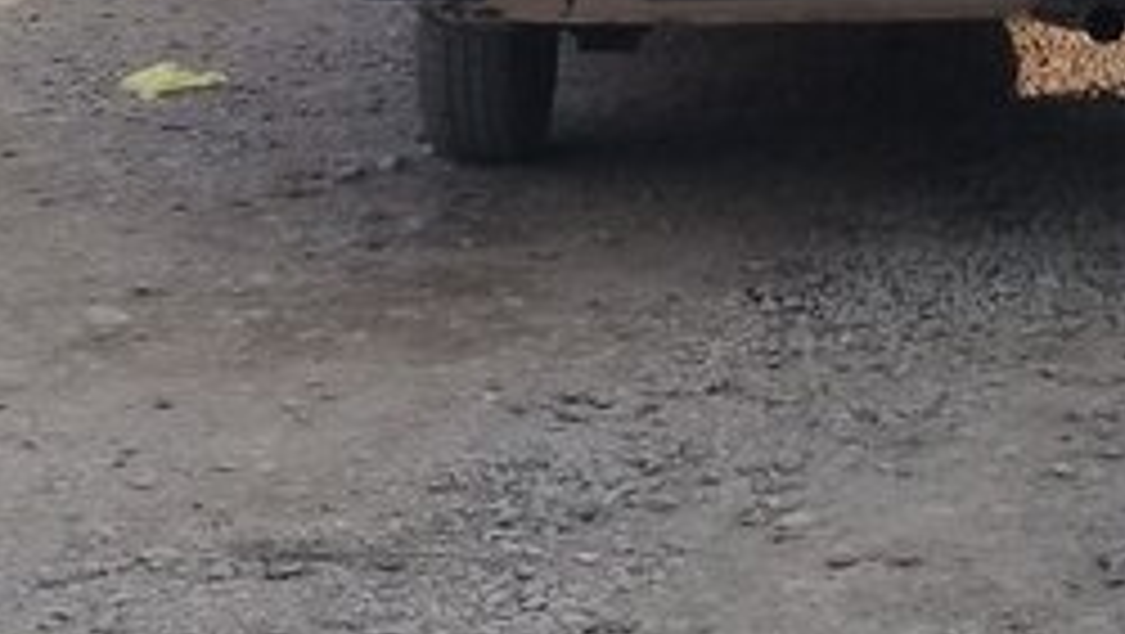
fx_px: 2657
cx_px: 963
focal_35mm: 89
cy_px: -326
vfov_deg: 12.9
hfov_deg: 23.4
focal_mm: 3.3
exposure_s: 1/456
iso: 50
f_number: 2.2
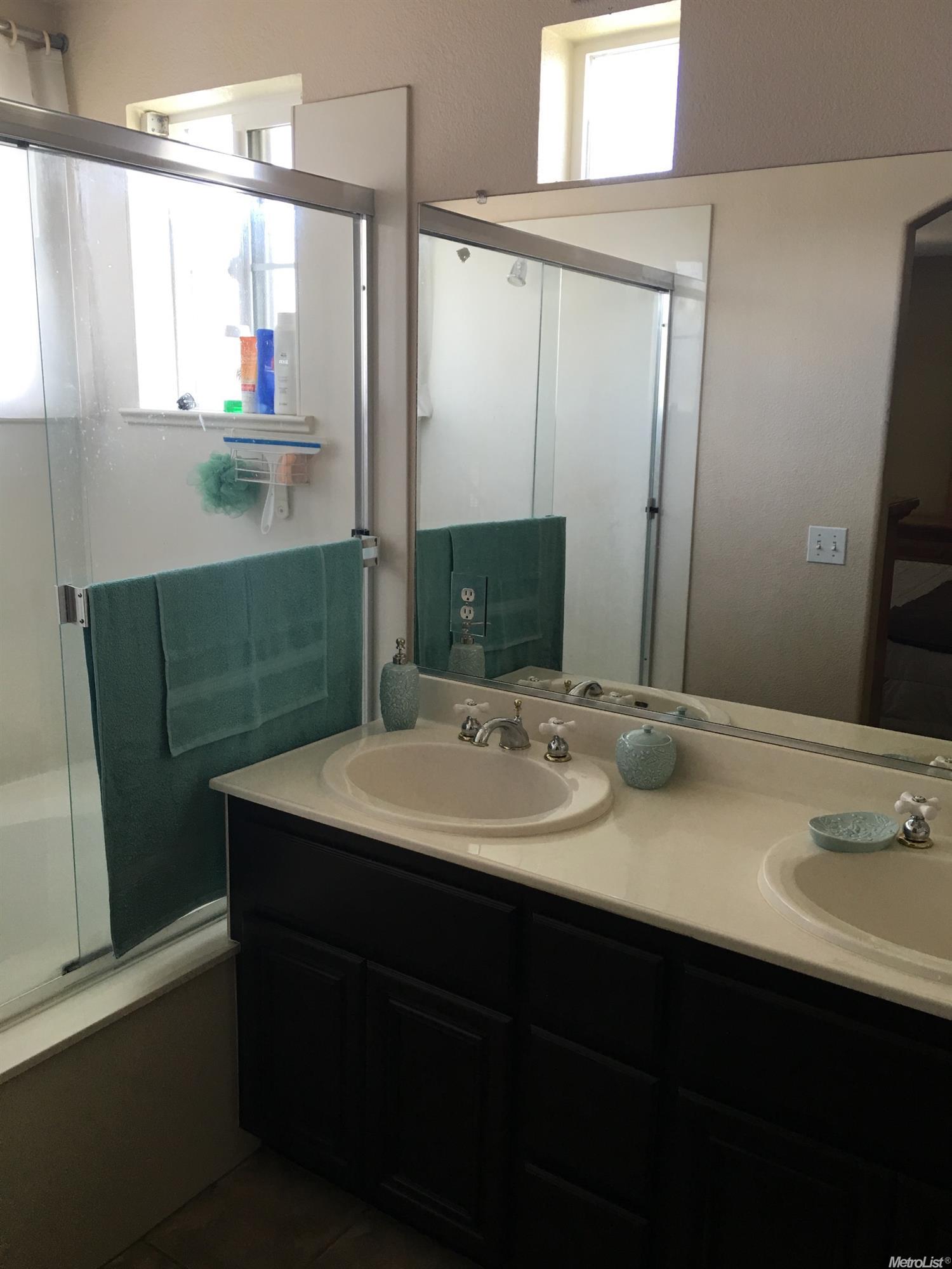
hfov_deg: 48.2
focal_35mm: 29
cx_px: 476
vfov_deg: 61.7
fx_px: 1063
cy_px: 634
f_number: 2.2
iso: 32
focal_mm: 4.15
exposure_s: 1/40
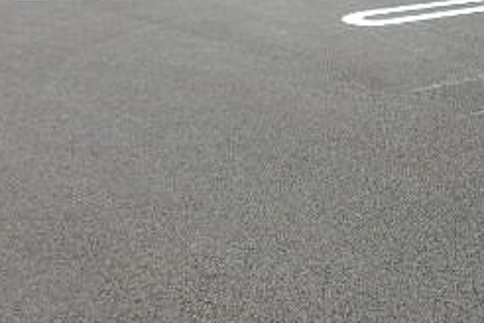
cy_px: 97
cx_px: 415
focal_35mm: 65
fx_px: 874
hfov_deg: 29.9
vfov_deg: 20.8
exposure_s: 1/160
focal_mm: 4.2
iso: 80
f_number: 3
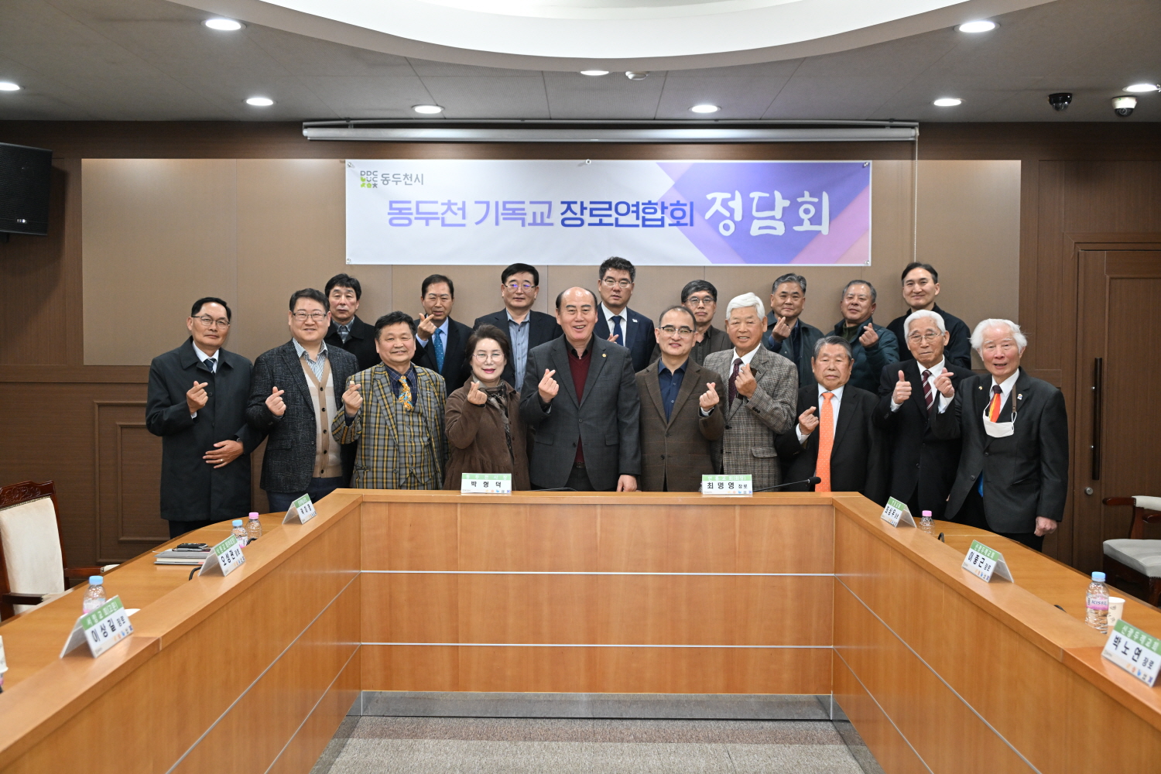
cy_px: 387
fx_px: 1161
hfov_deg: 53.1
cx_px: 580
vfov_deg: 36.9
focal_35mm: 36
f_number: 5
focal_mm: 36
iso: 2000
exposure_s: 1/125
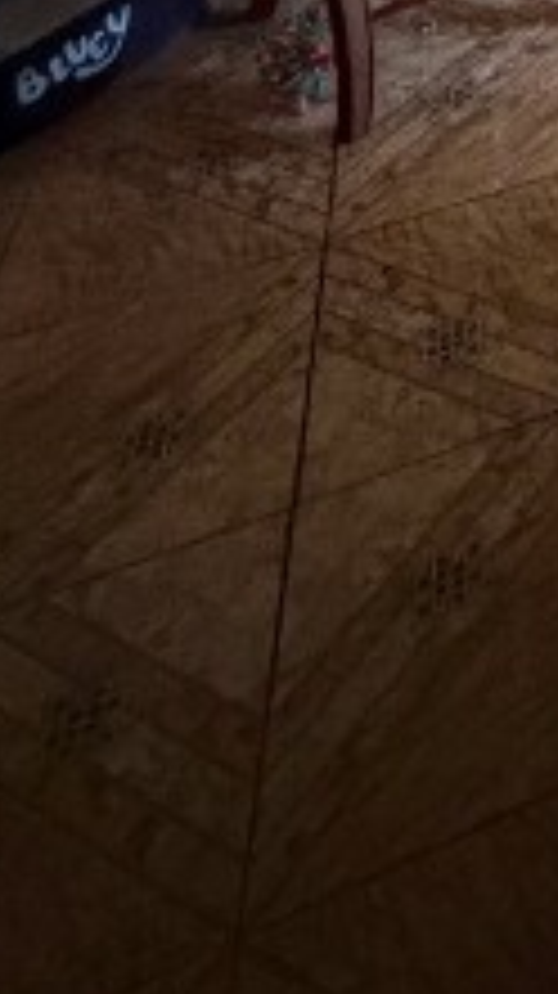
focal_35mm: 53
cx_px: 1048
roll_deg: +1.5
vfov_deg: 24.9
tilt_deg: -8.1
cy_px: -639
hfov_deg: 17.5
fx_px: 1397
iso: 1250
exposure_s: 1/50
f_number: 2.2
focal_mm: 2.22
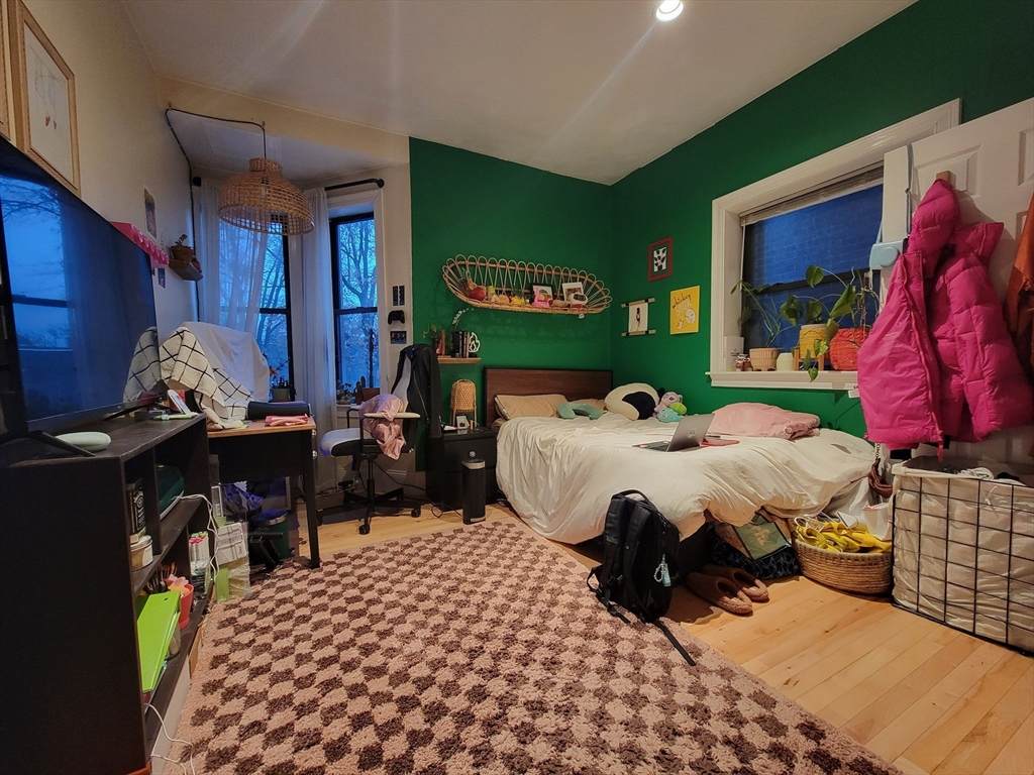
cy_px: 388
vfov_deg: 89.9
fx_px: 388
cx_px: 517
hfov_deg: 106.2
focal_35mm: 13
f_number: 2.2
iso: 500
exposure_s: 1/30
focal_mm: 2.2
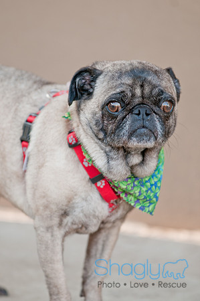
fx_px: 2506
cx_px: 100
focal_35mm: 300
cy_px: 150
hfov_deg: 4.6
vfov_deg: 6.9
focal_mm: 200
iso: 250
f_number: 3.5
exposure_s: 1/125
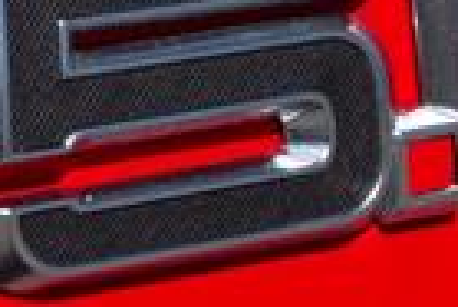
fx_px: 4687
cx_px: 418
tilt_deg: -10.9
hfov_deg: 5.6
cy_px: 135
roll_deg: +1.8
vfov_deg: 3.7
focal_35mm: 368
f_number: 2.8
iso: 25
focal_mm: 9
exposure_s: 1/673
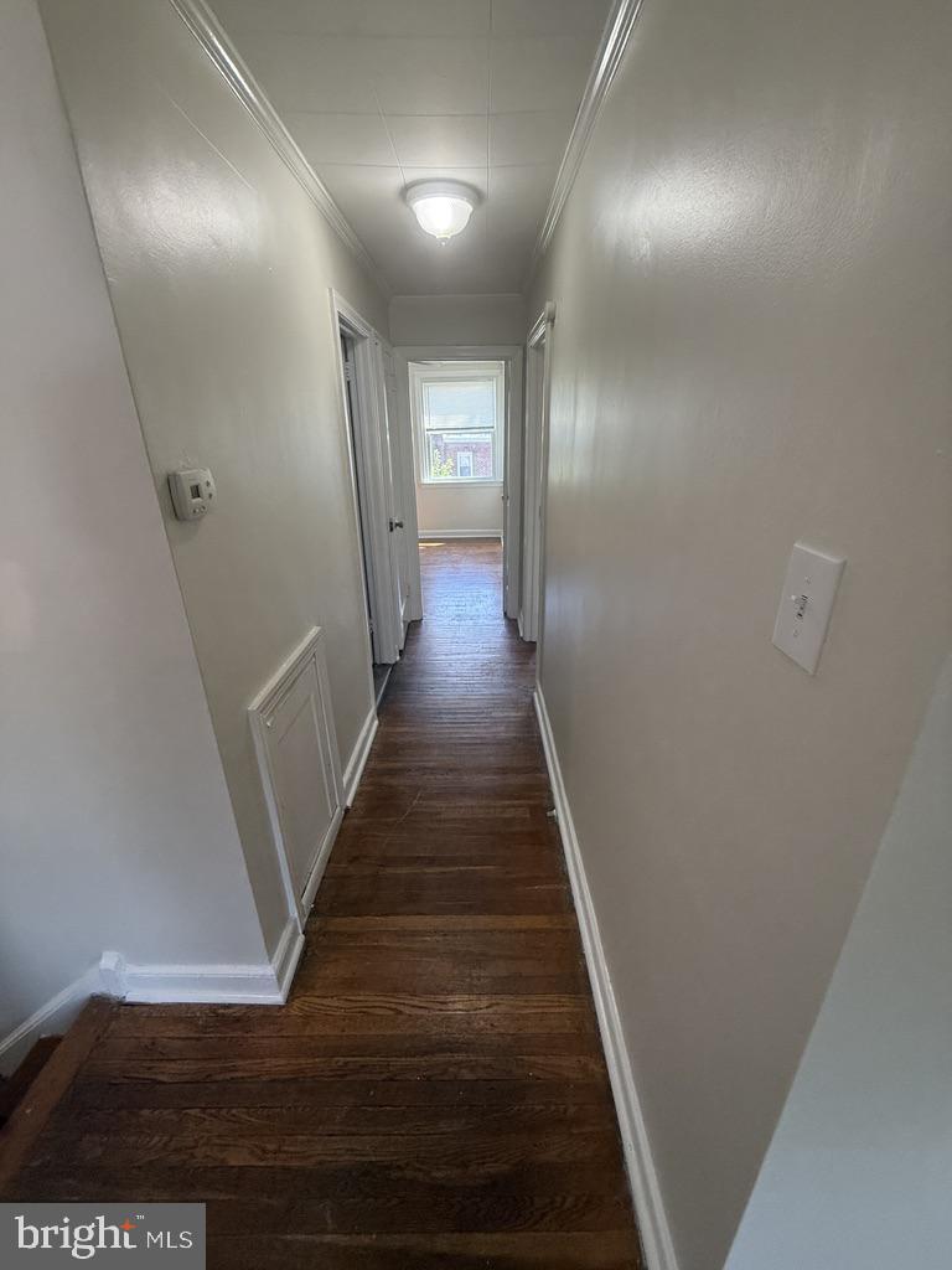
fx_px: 513
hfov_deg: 85.7
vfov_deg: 102.1
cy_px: 635
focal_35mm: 14
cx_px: 476
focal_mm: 2.22
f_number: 2.2
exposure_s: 1/120
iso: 250
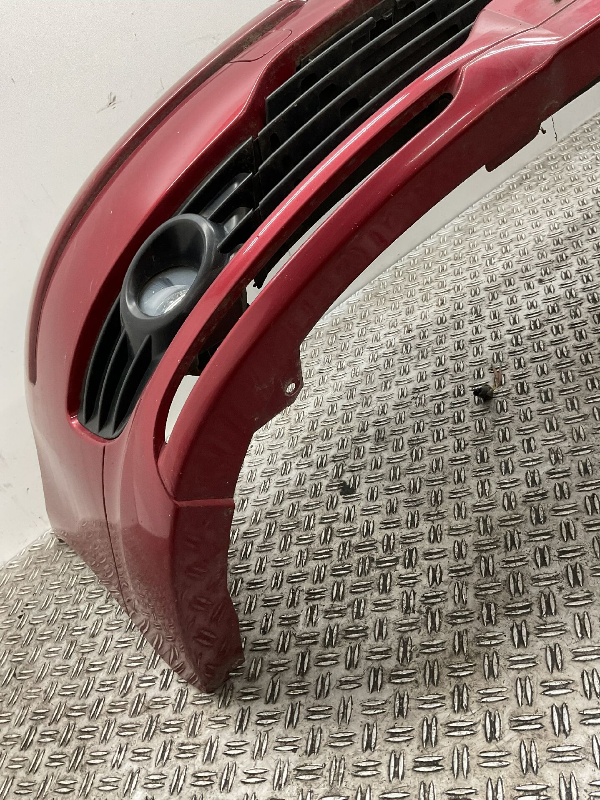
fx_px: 670
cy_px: 400
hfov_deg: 48.2
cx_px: 300
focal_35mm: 29
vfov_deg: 61.7
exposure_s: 1/50
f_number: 1.8
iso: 80
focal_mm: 3
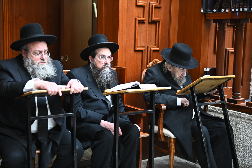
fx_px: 434
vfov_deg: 21.9
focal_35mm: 62
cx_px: 126
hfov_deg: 32.4
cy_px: 84
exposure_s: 1/160
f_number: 2.8
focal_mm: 62
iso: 3200
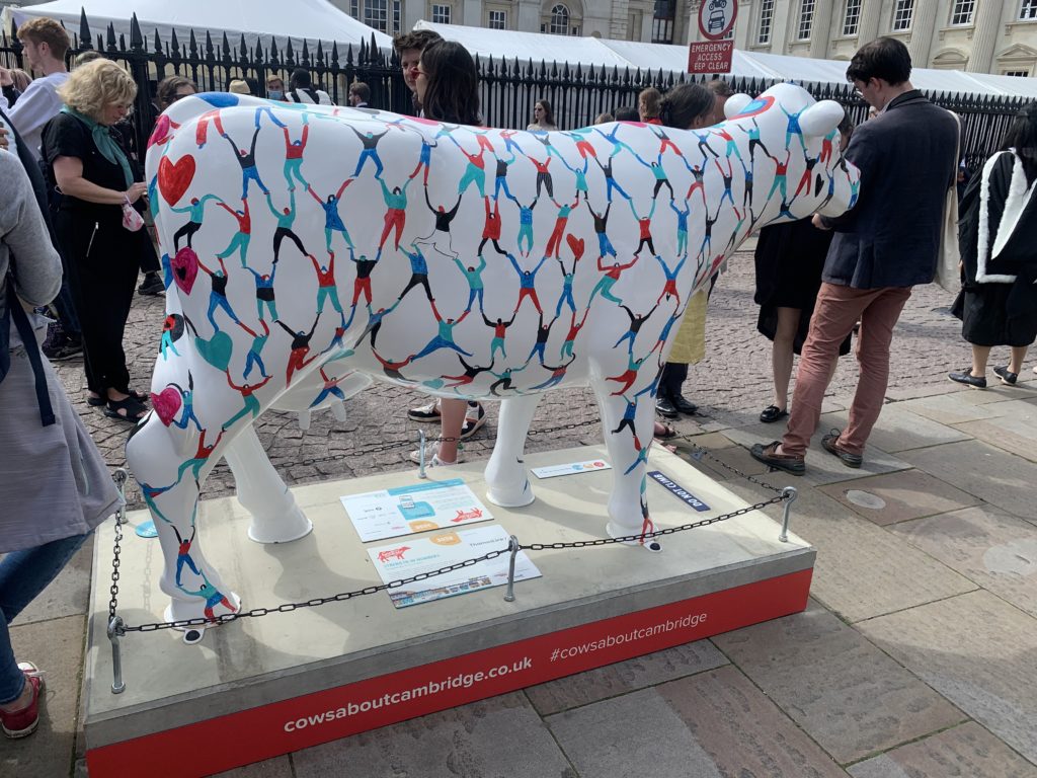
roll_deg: -1.8
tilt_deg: -18.7
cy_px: 389
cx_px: 518
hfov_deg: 67.3
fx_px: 779
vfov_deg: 53.1
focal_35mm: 26
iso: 25
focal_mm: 4.25
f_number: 1.8
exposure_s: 1/1468
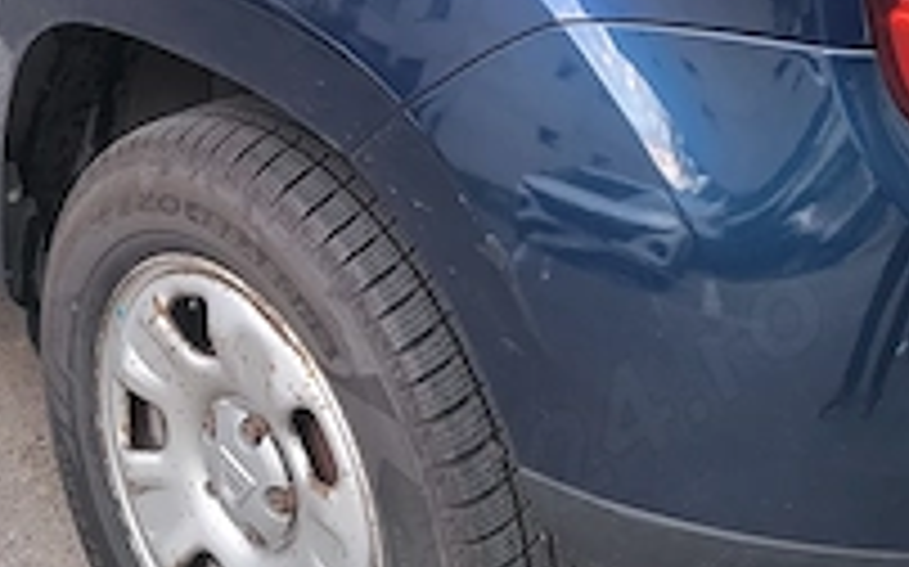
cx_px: 216
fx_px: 2030
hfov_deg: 24.9
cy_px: -148
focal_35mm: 82
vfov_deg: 15.2
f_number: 1.8
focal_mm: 5.4
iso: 250
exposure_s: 1/50
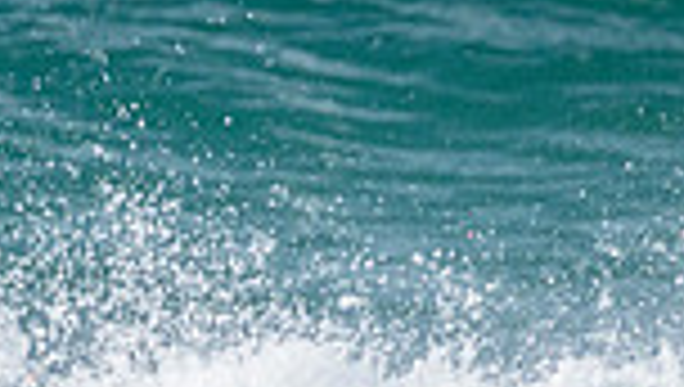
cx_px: 135
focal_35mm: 3192
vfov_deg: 0.4
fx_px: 57975
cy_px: 578
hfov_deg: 0.7
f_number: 11
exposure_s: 1/1250
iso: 2200
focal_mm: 800
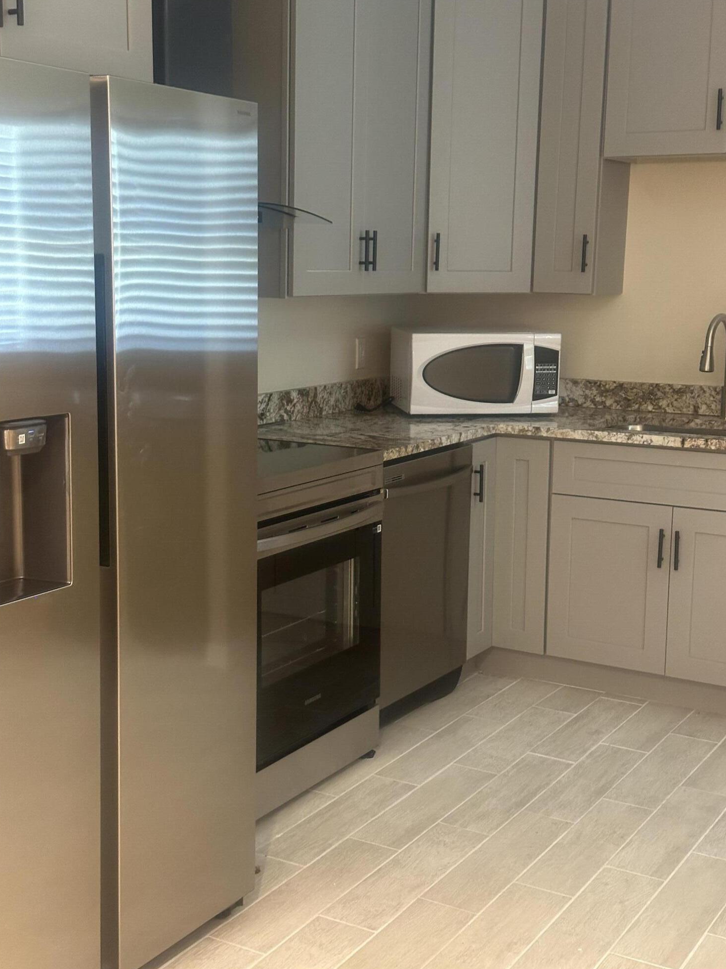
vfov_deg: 38.9
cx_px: 364
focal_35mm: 49
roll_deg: -1.7
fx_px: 1370
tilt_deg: -9.4
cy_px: 481
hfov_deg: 29.7
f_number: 1.78
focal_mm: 6.86
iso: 500
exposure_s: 1/40
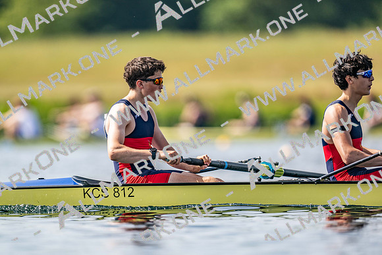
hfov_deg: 3.4
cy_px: 128
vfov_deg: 2.3
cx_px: 191
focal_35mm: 600
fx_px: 6368
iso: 220
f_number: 4
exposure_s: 1/2500
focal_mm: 600
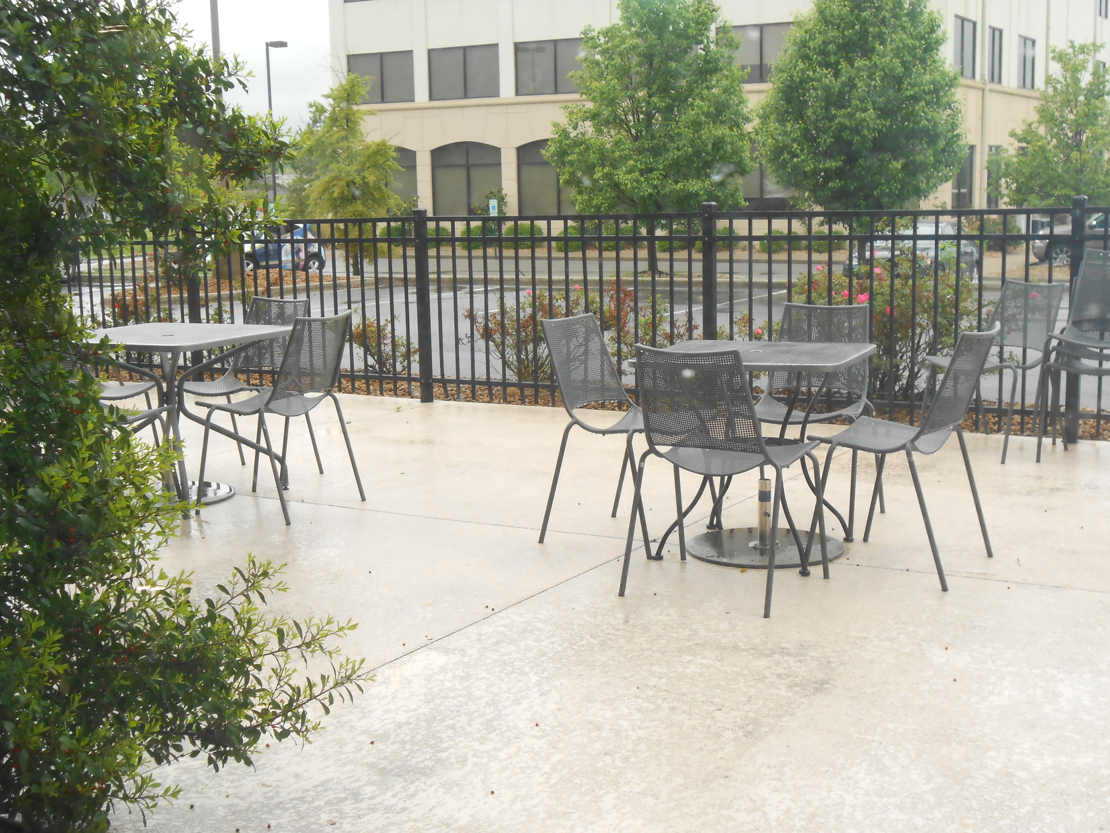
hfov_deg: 38.9
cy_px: 416
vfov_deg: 29.7
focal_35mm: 49
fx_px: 1571
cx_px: 555
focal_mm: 8.8
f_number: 4.8
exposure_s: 1/60
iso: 200
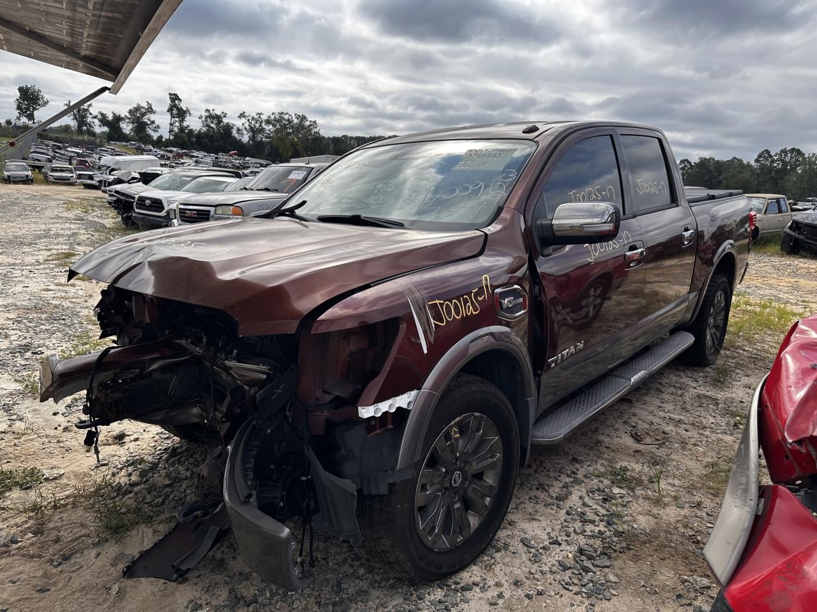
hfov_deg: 71.6
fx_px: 566
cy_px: 306
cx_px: 408
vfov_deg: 56.8
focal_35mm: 24
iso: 80
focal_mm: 6.86
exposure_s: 1/3717
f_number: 1.78
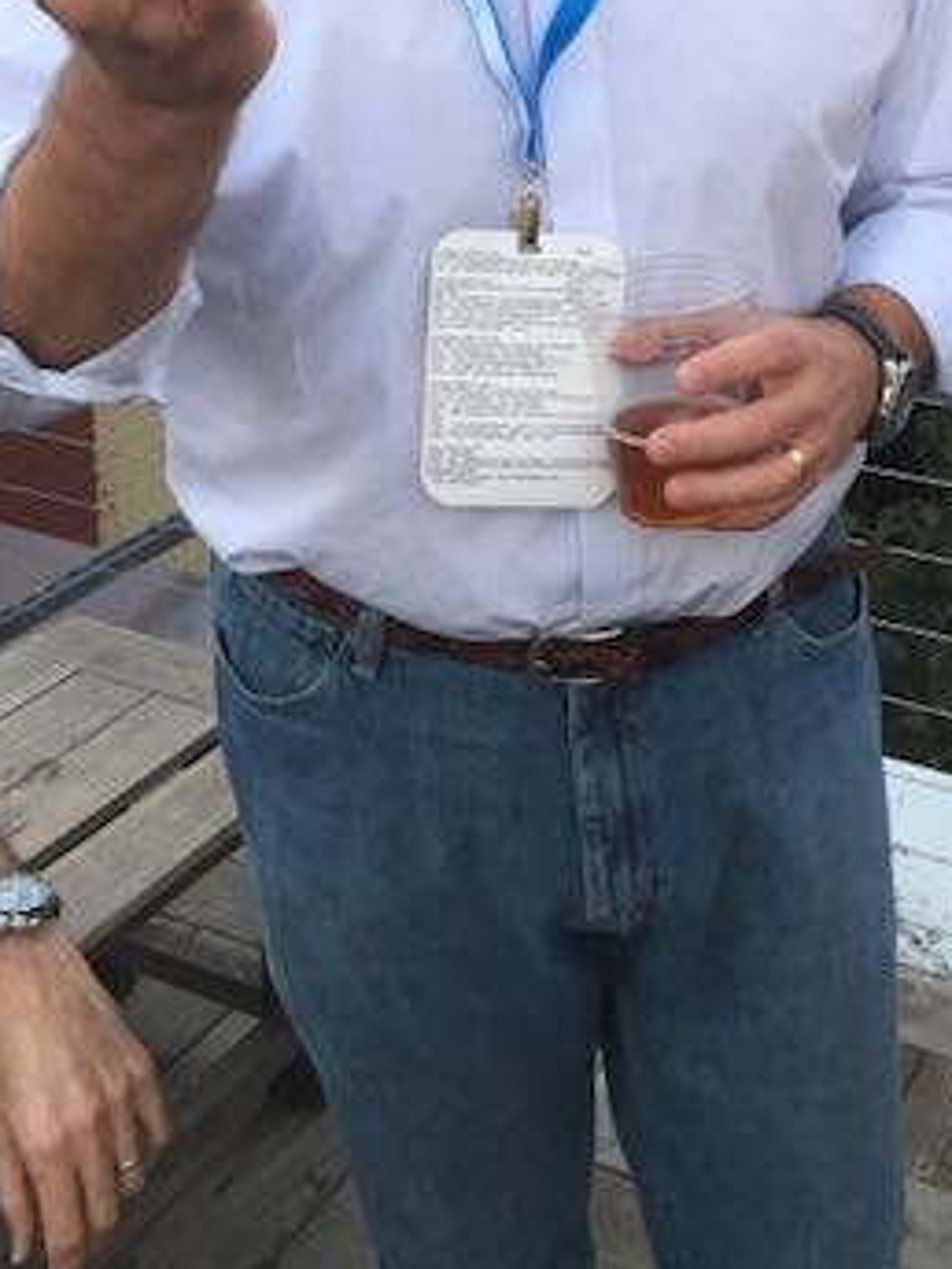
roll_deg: +0.5
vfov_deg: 33.9
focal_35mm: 54
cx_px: 616
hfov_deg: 26.9
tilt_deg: -13.6
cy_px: 159
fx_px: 1980
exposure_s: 1/30
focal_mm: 4.15
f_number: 2.2
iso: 64
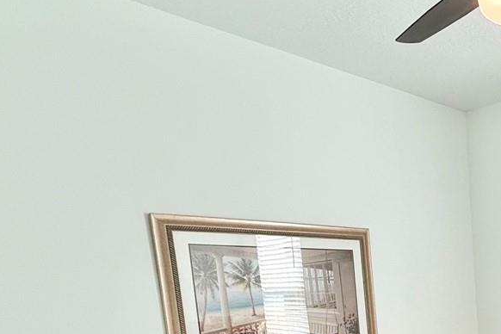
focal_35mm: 40
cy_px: 362
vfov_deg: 30.1
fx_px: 557
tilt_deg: -7.4
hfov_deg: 37.6
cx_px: 590
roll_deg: +2.2
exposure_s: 1/131
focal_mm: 2.22
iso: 64
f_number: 2.2
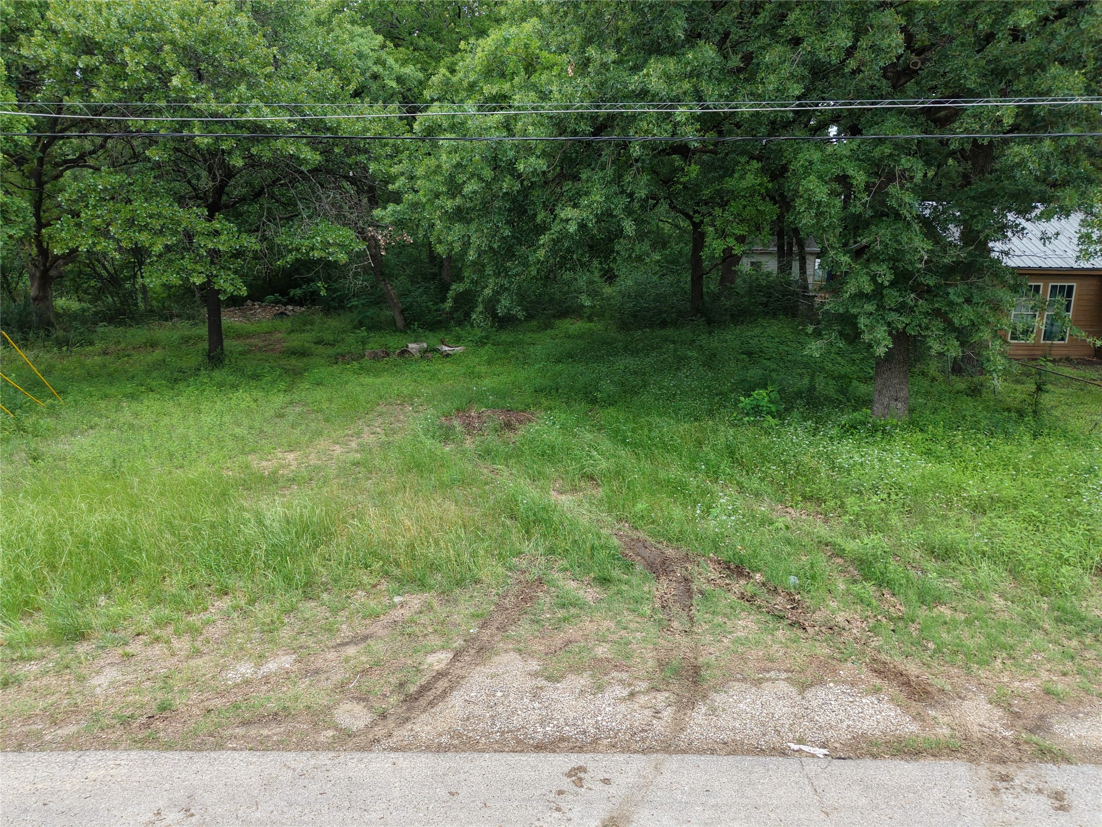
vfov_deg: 56.8
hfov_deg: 71.6
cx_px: 551
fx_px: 764
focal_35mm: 24
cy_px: 414
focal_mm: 8.67
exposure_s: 1/400
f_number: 1.8
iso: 100
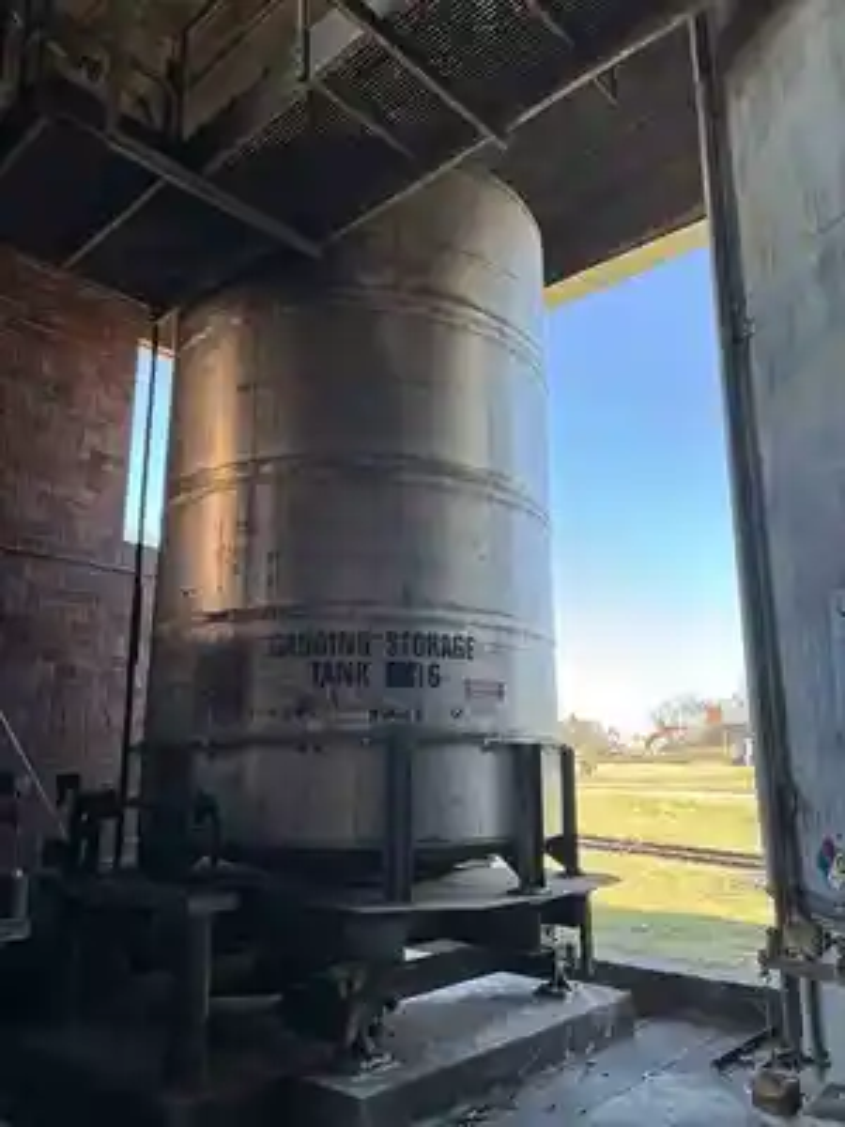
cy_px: 564
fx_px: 846
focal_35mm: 26
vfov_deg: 67.3
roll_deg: -0.1
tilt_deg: +14.8
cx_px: 422
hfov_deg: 53.1
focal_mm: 5.96
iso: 32
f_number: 1.6
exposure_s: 1/121
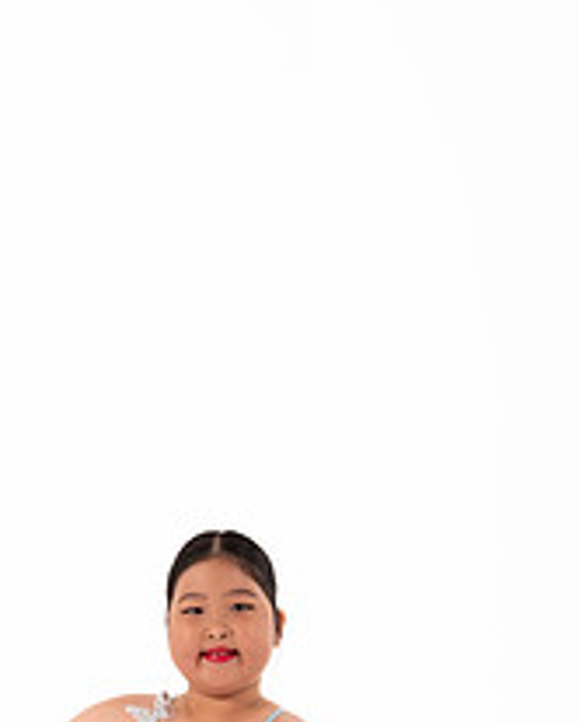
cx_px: 78
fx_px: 2438
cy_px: 680
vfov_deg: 16.6
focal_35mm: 114
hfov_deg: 13.4
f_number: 8
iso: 200
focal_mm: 56
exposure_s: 1/200
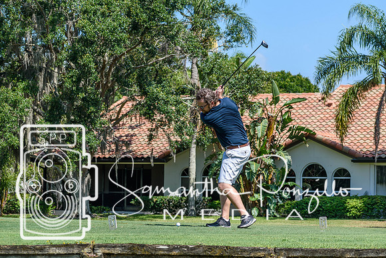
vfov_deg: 9.3
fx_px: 1576
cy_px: 129
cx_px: 193
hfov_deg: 14.0
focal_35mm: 147
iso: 200
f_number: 7.1
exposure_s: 1/800
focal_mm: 98
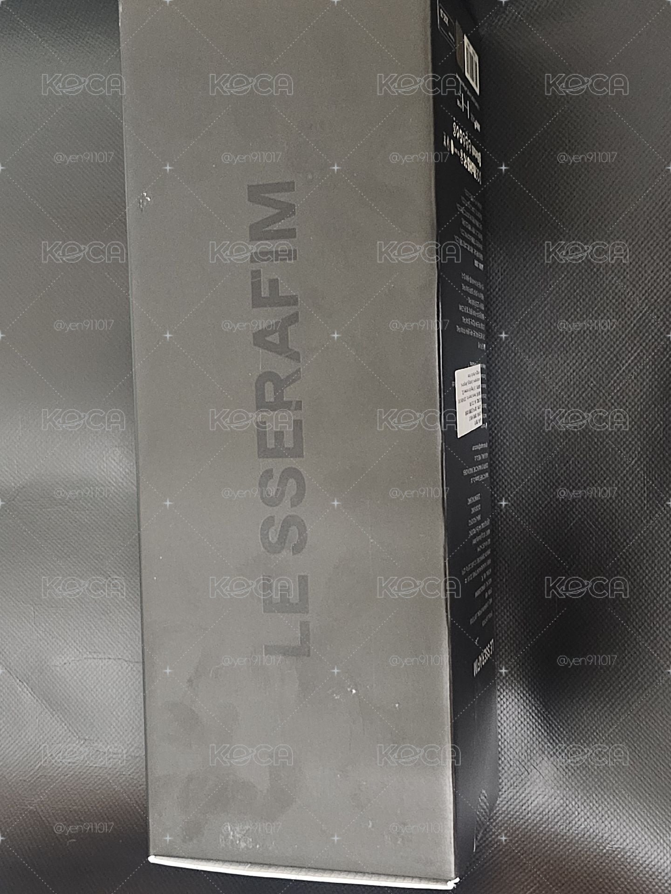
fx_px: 594
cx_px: 336
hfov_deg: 58.9
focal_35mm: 23
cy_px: 447
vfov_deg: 73.9
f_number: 1.7
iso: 1000
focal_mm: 6.3
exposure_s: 1/24
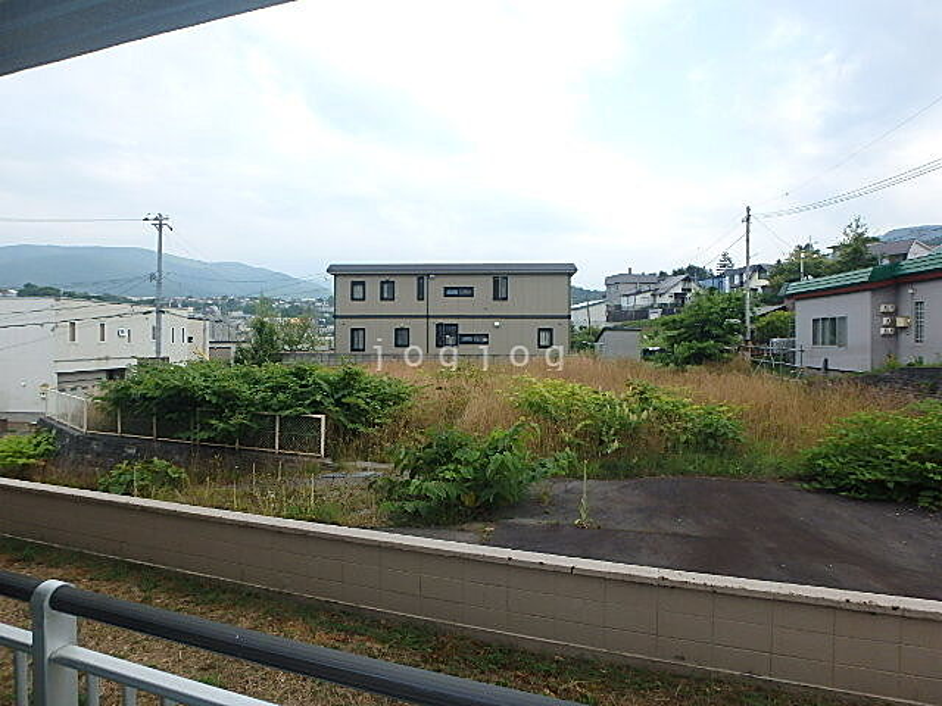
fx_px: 571
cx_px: 471
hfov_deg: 79.0
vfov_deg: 63.4
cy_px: 353
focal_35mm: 21
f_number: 3.5
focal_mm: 3.7
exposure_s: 1/500
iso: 125
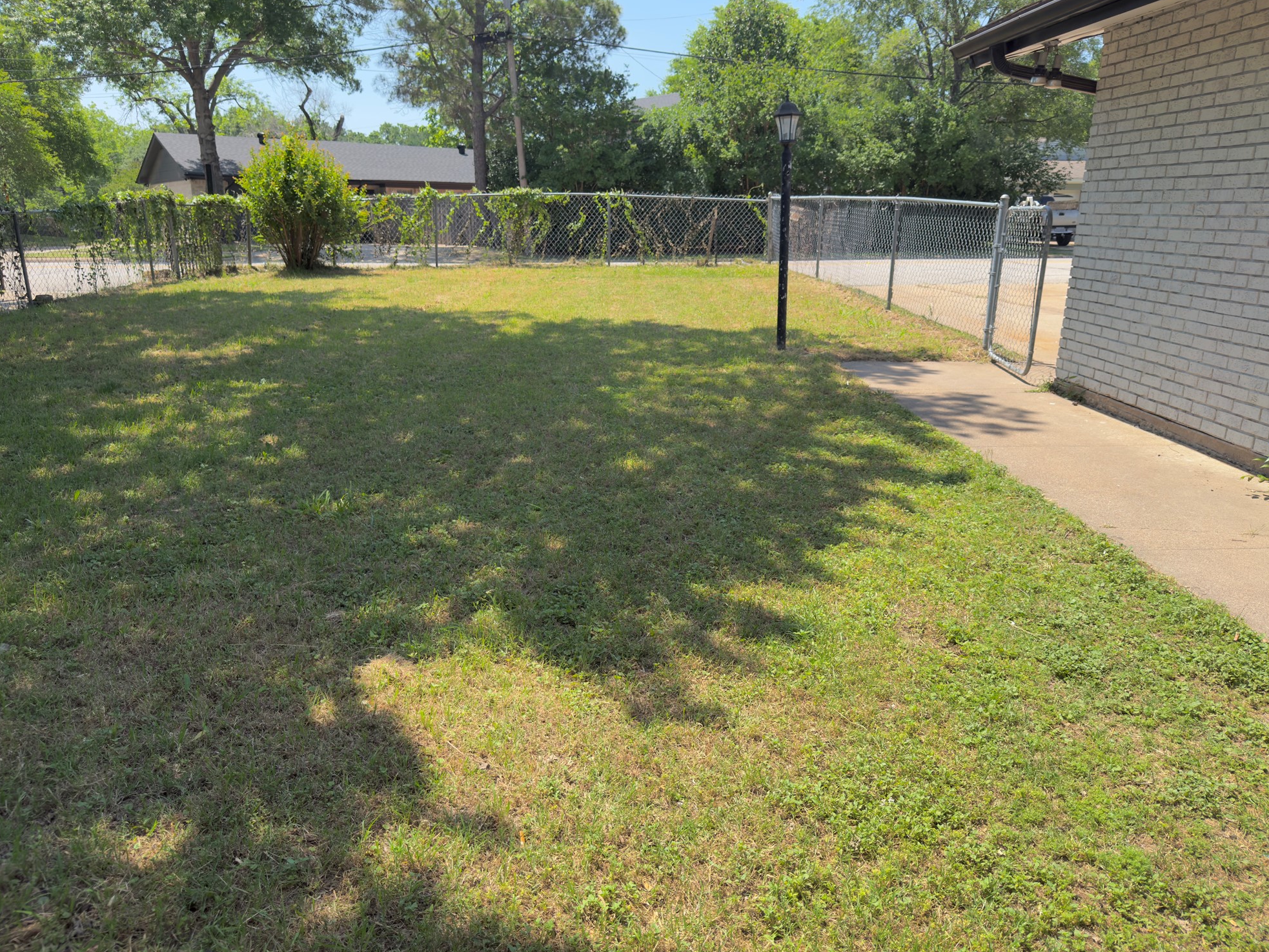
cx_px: 614
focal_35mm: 25
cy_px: 478
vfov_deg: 54.9
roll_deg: +0.0
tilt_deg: -16.3
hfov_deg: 69.4
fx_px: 917
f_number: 1.78
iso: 80
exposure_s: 1/2105
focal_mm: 6.76
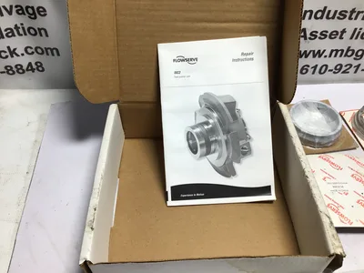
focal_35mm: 31
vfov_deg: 45.4
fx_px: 326
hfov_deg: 58.4
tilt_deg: -49.0
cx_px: 182
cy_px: 136
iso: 25
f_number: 2.4
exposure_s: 1/120
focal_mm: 3.3
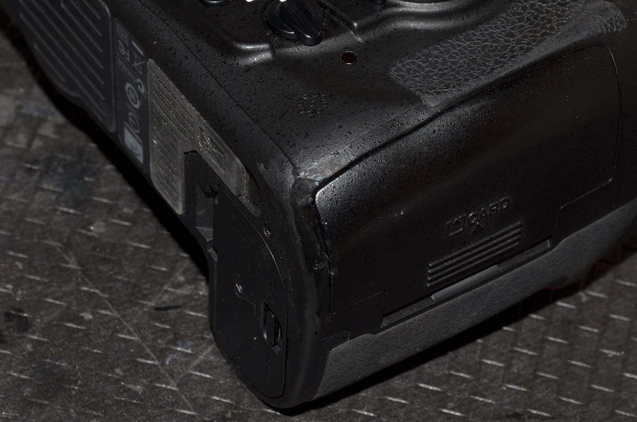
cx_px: 318
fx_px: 3708
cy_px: 211
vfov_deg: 6.5
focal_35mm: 210
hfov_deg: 9.8
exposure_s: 1/60
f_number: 22
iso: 160
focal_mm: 140
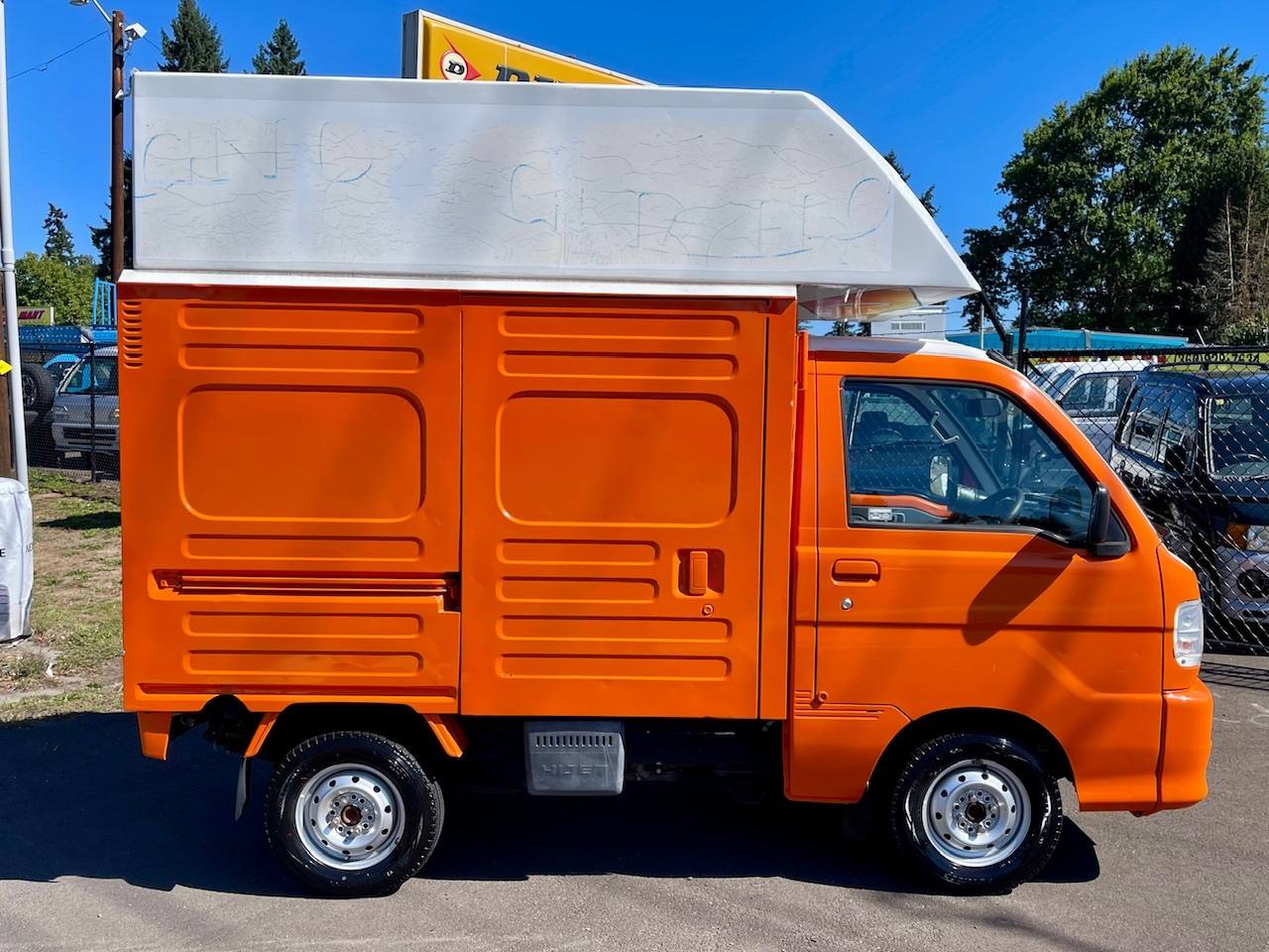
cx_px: 634
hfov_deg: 69.4
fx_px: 916
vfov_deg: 54.9
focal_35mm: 25
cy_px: 476
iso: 32
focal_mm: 5.1
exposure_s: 1/2597
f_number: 1.6
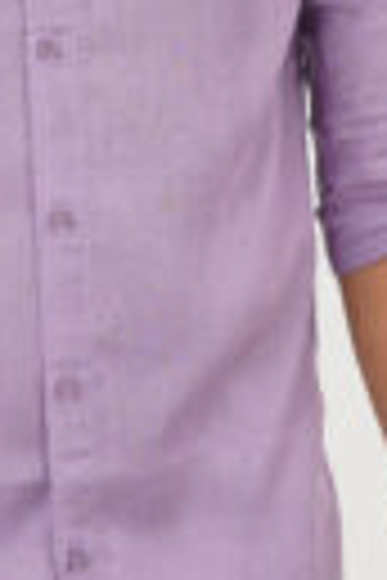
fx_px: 2608
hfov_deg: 8.5
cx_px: 81
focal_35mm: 162
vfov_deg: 12.5
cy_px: -36
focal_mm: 31
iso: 200
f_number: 8
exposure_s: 1/100
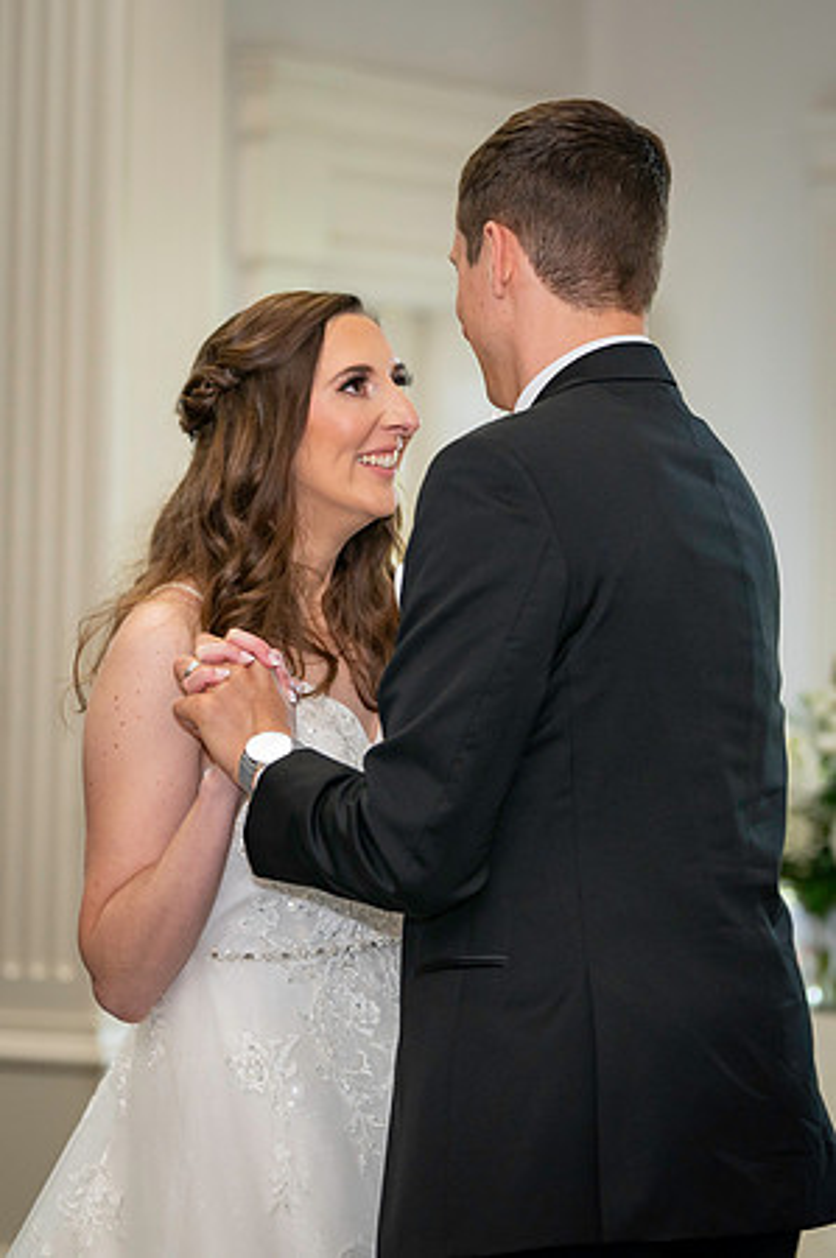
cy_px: 594
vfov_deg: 12.4
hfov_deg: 8.2
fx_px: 5782
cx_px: 744
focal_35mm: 166
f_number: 3.5
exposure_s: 1/100
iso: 1000
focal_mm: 102
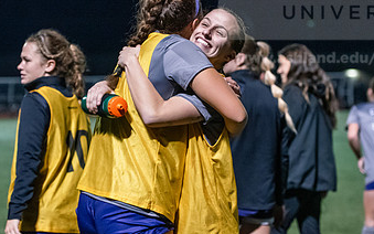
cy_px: 81
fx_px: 1335
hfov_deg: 15.9
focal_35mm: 131
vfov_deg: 10.0
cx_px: 185
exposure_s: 1/800
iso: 8000
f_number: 3.2
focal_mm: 75
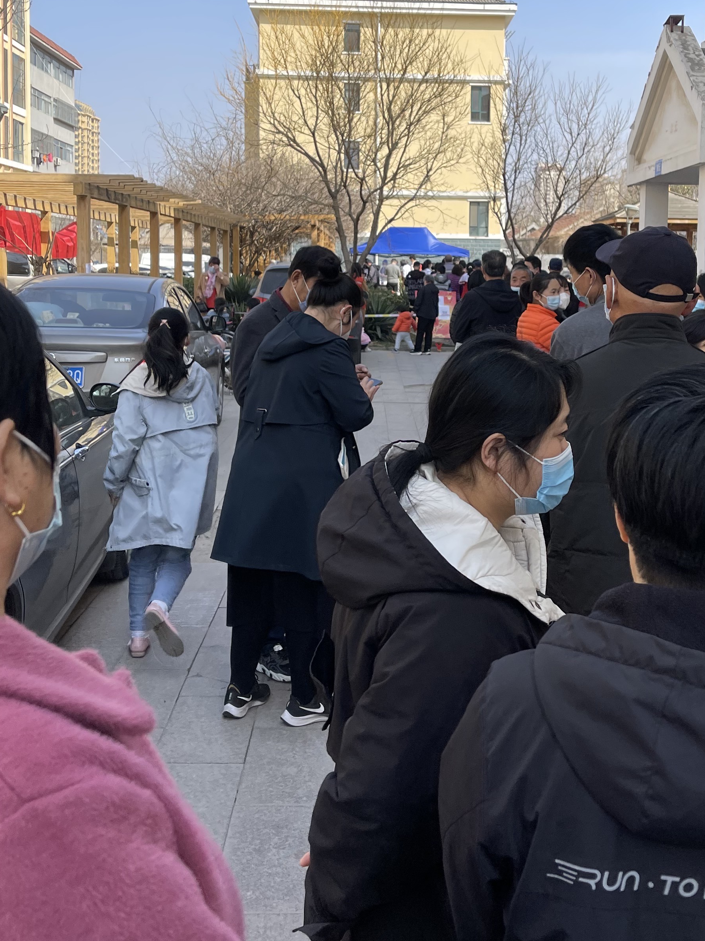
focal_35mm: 44
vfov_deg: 42.6
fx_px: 1195
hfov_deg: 32.8
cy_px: 348
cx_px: 422
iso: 32
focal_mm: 5.1
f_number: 1.6
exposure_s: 1/2049
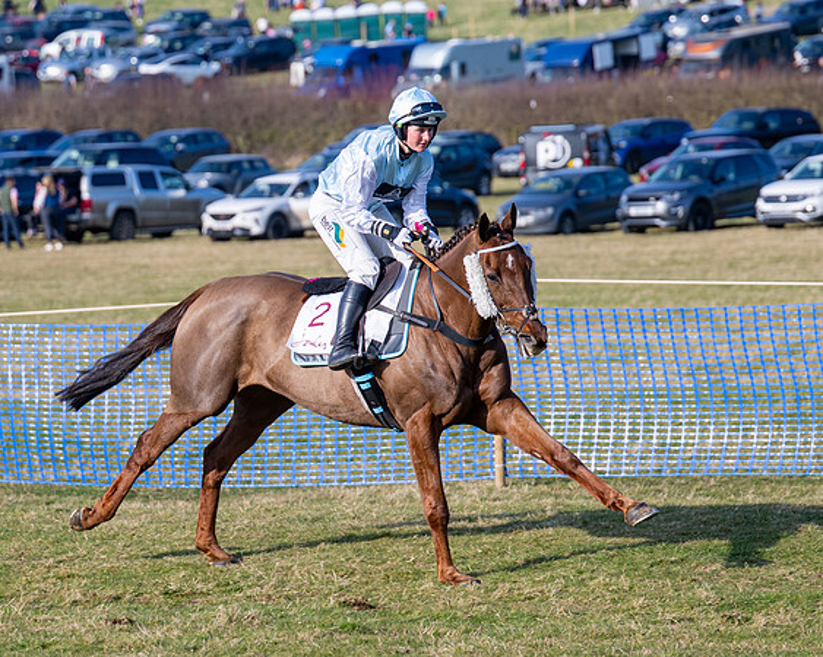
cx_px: 268
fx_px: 5026
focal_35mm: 206
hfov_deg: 9.4
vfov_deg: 7.5
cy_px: 351
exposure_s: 1/1600
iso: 100
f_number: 2.8
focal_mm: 95
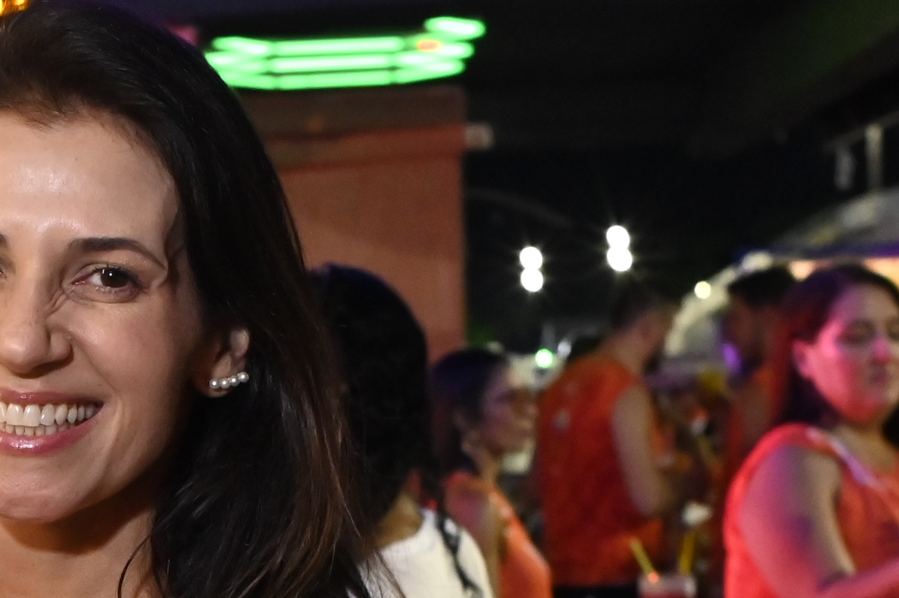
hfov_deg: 12.9
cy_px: 825
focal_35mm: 151
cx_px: -408
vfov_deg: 8.9
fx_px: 3769
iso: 2500
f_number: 5.6
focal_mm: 35
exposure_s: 1/125
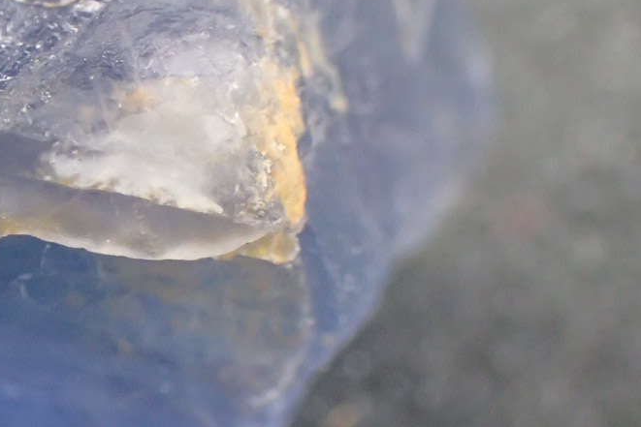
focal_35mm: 139
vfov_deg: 9.9
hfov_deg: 14.4
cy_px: 197
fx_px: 2475
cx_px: -70
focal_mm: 8.41
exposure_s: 1/200
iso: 640
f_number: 3.1
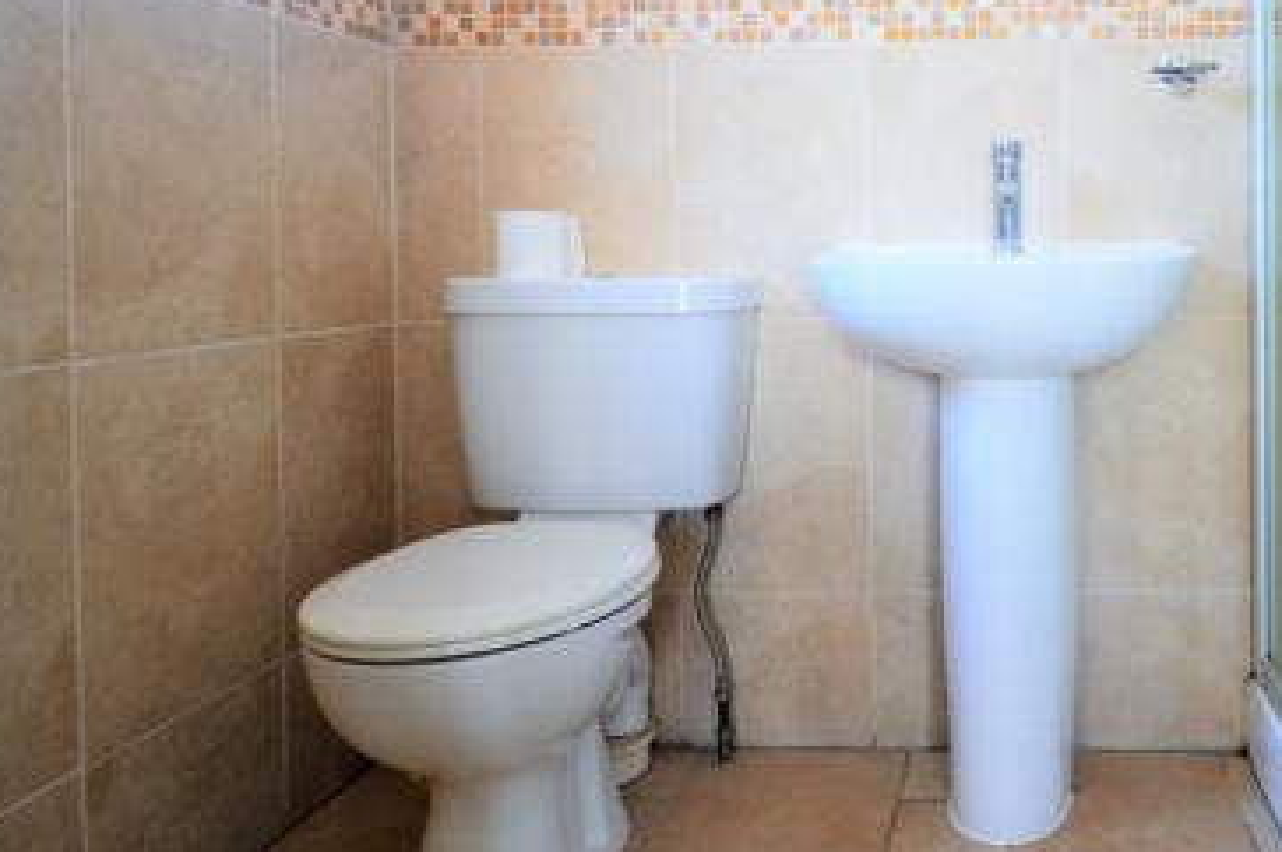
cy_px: 243
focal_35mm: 27
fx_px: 961
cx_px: 1018
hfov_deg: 62.0
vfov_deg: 46.6
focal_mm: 10
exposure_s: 1/50
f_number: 4
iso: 800
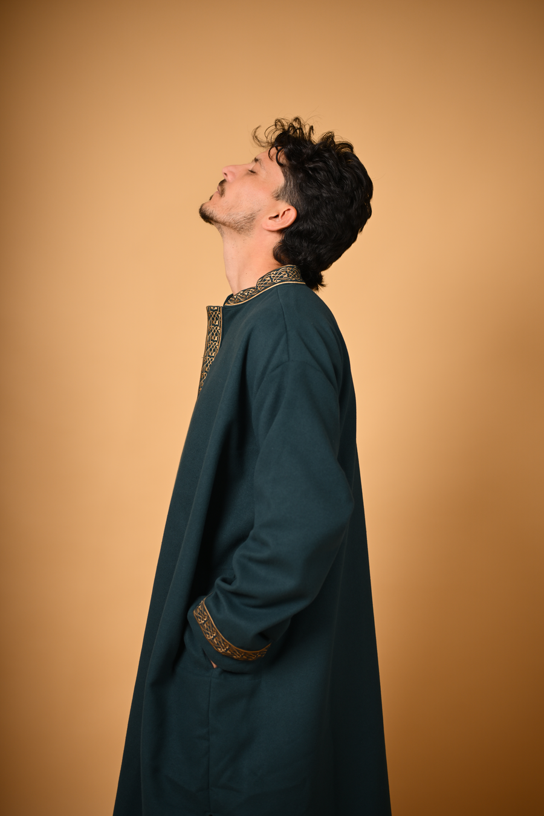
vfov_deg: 39.6
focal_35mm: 50
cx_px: 272
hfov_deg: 27.0
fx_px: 1133
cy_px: 408
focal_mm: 50
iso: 160
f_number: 2.2
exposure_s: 1/1000
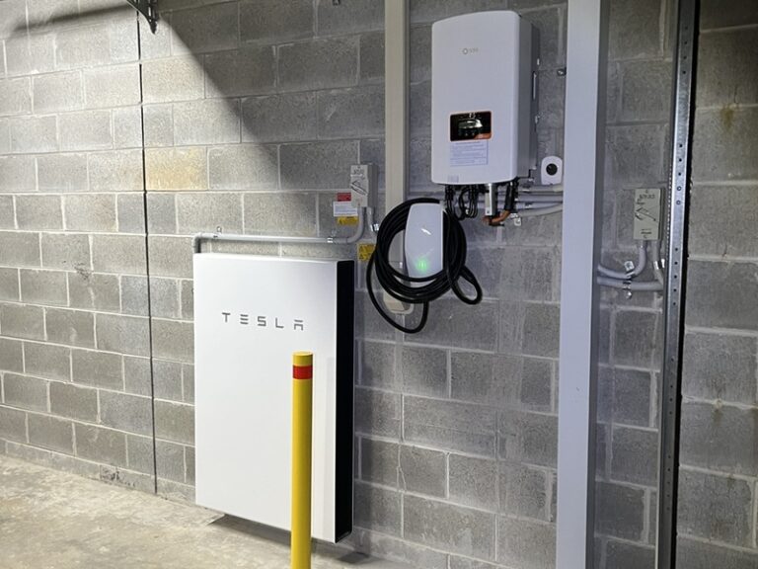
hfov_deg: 67.3
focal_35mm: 26
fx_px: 569
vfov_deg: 53.1
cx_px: 379
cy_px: 284
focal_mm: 5.1
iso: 200
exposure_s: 1/50
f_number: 1.6
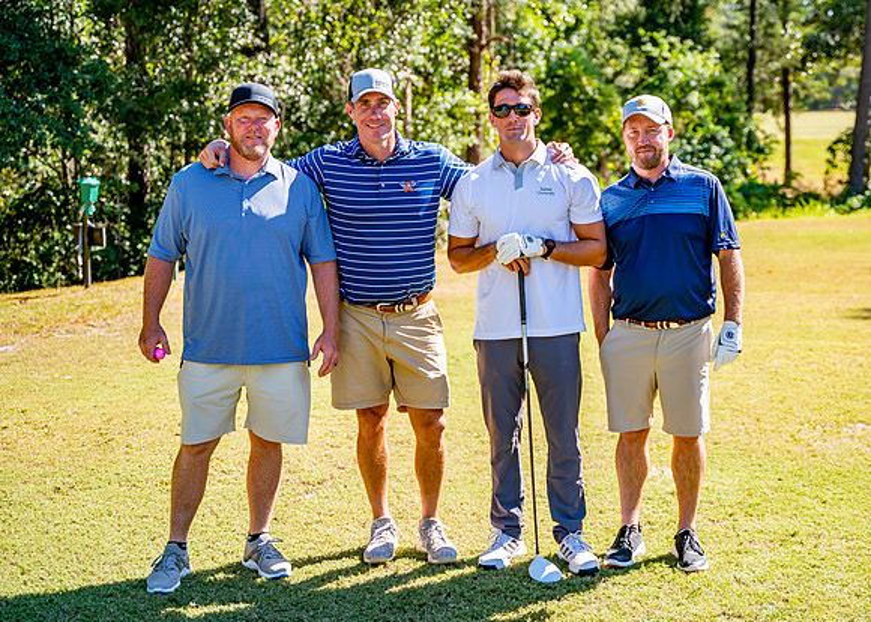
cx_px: 499
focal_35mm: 58
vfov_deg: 24.3
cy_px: 300
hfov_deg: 33.5
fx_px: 1445
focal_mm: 50
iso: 100
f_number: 2.8
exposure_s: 1/1000
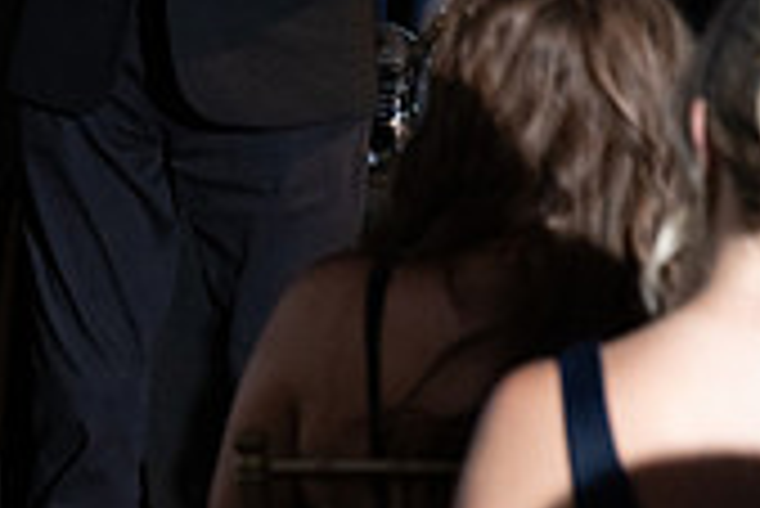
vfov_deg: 3.0
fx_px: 9761
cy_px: -191
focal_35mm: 462
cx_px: -288
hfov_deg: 4.4
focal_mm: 135
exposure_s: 1/200
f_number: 5
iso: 2500
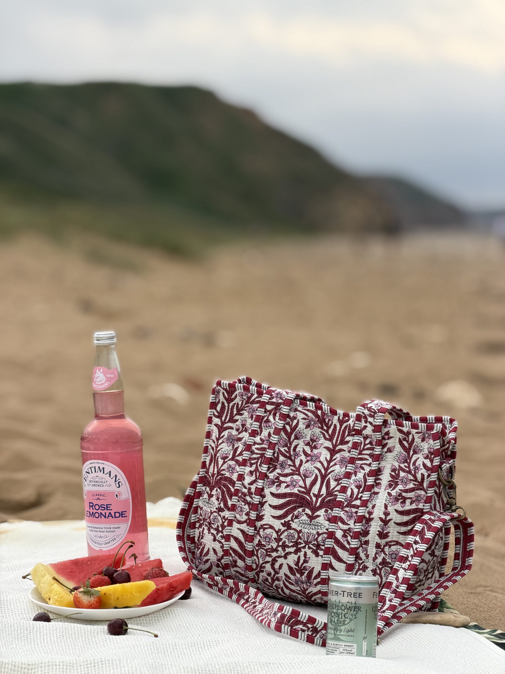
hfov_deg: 14.8
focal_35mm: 100
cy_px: 337
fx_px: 1945
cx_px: 252
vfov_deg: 19.6
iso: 50
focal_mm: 16.89
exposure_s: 1/408
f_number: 2.8
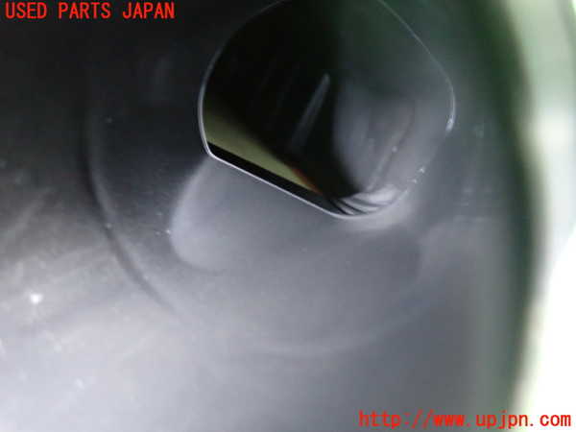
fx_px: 416
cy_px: 216
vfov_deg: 54.9
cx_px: 288
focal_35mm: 25
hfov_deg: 69.4
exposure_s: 1/8
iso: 1000
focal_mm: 4.5
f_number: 2
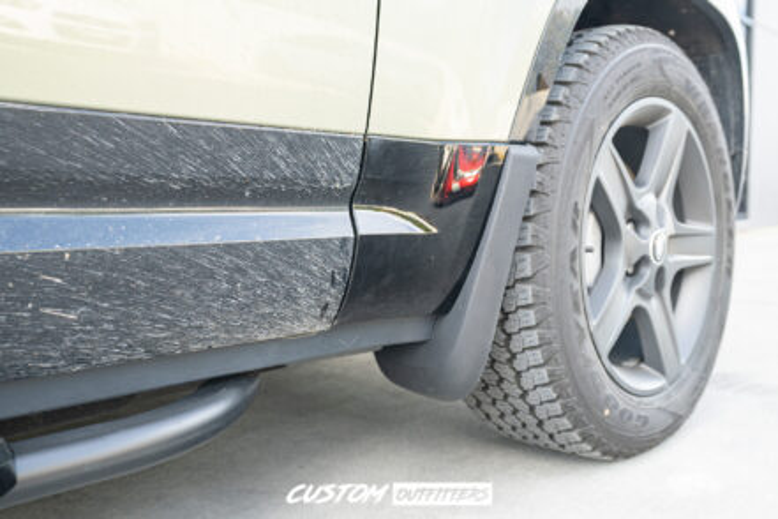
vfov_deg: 45.0
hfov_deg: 63.7
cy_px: 260
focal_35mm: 29
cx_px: 389
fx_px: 627
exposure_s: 1/60
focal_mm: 29
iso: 400
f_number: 4
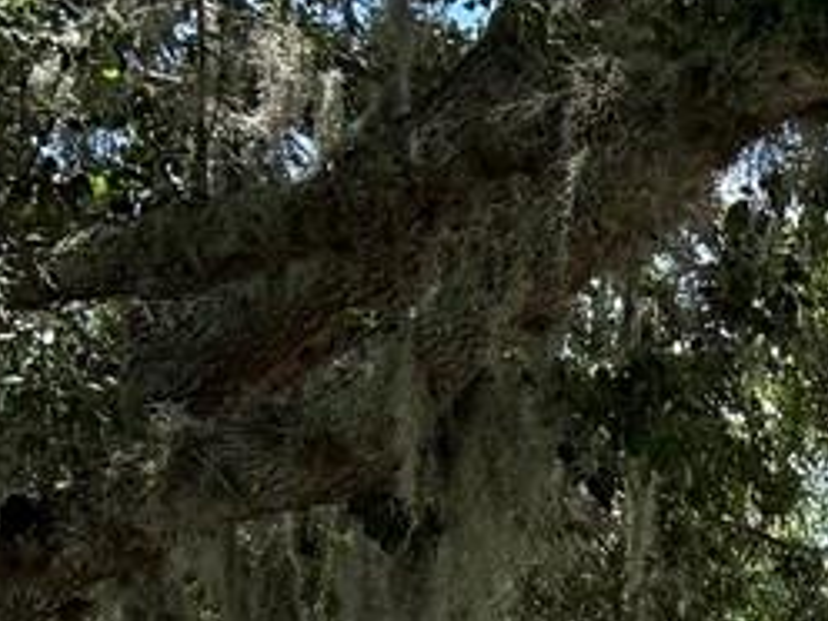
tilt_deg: -0.7
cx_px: 1960
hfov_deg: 10.9
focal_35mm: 155
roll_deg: +0.4
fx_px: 3708
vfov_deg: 8.7
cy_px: 1512
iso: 100
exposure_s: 1/2525
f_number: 1.78
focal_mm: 6.76
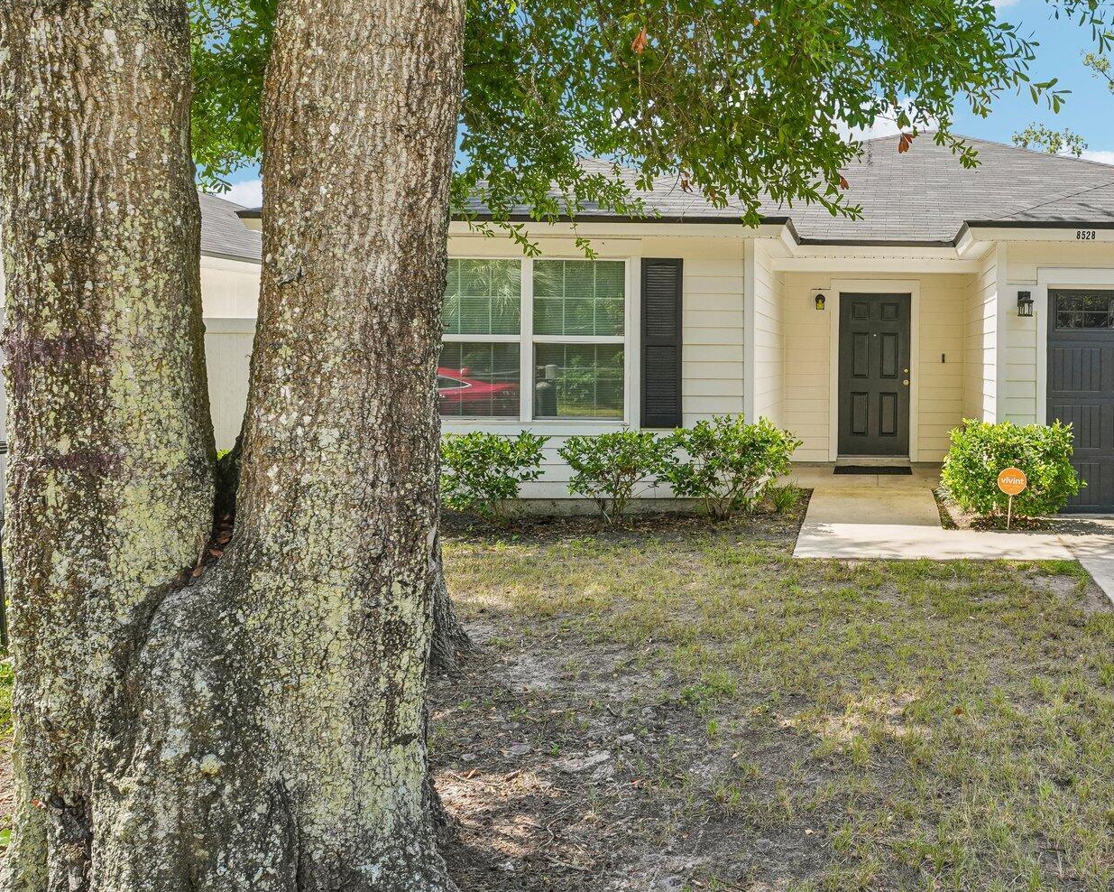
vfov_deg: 49.4
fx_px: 964
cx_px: 916
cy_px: 373
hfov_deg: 55.1
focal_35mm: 29
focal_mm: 18.8
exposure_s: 1/125
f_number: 10
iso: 400
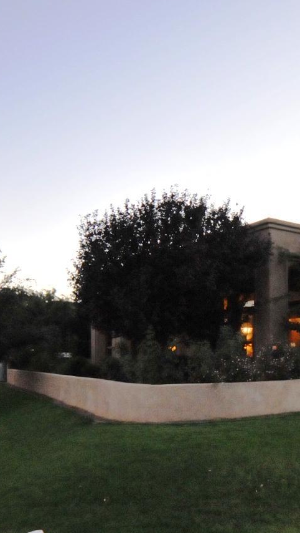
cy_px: 333
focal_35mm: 33
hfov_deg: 34.9
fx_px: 466
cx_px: 223
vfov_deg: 58.7
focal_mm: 10
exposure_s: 1/250
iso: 3200
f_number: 3.5
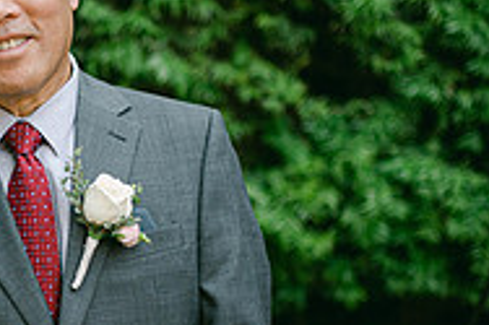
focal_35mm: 108
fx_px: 1466
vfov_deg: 12.6
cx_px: 26
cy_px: 263
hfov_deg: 18.5
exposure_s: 1/320
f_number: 1.8
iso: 100
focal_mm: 35
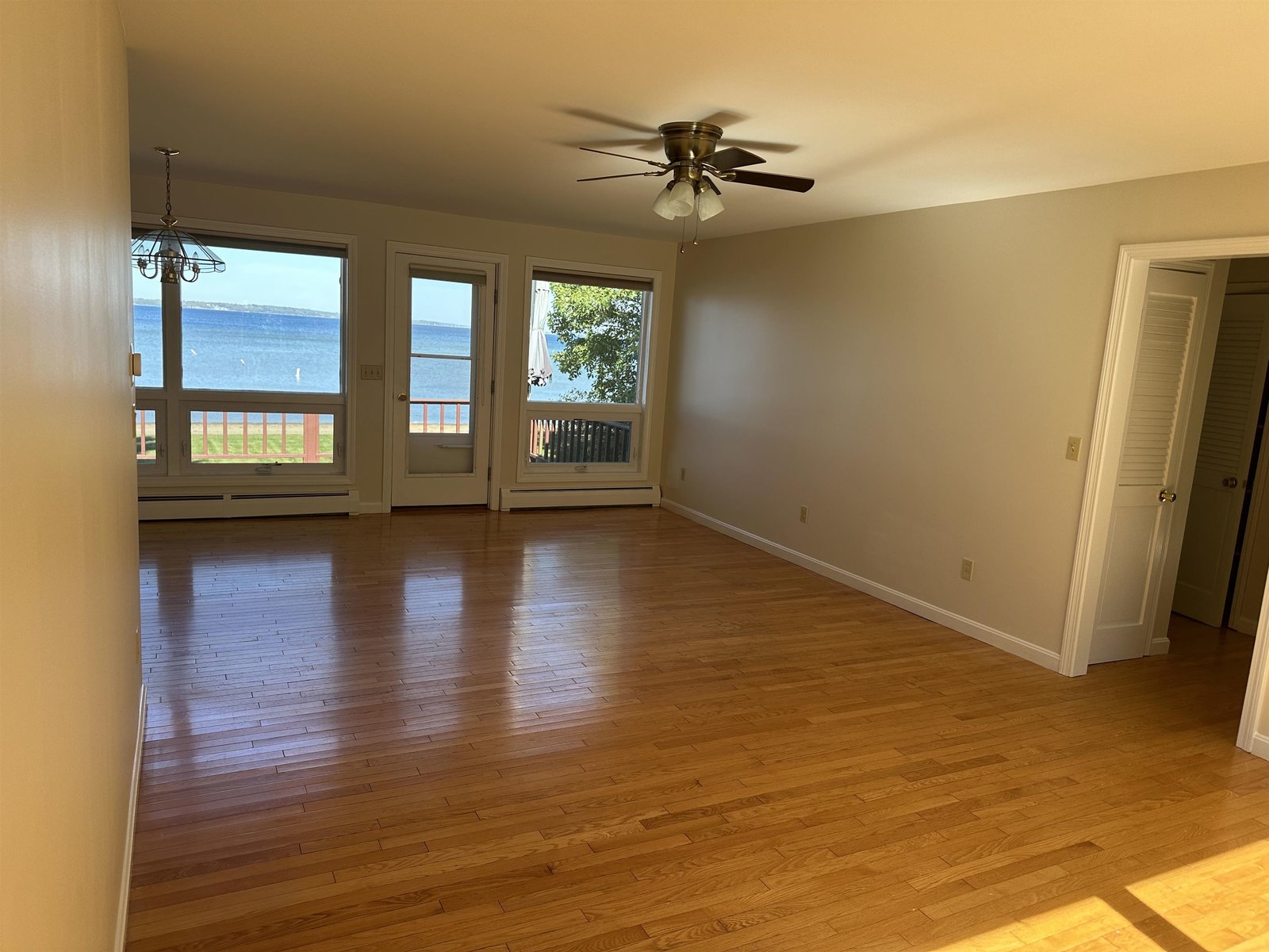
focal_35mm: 24
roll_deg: -4.3
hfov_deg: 71.6
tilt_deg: -8.7
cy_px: 476
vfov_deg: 56.8
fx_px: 880
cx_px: 634
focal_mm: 6.86
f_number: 1.78
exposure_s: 1/527
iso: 80
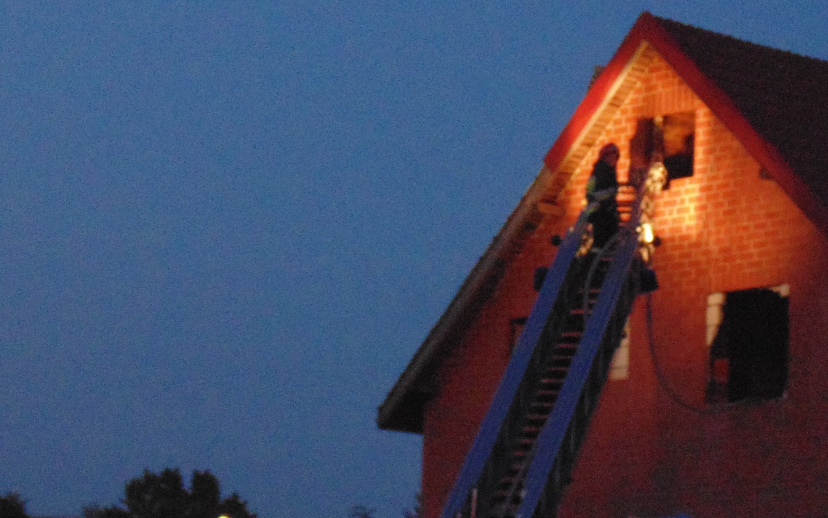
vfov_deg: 9.0
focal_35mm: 146
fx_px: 3294
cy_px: 438
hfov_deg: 14.2
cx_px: 664
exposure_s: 1/4
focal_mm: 14.1
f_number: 4.3
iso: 500
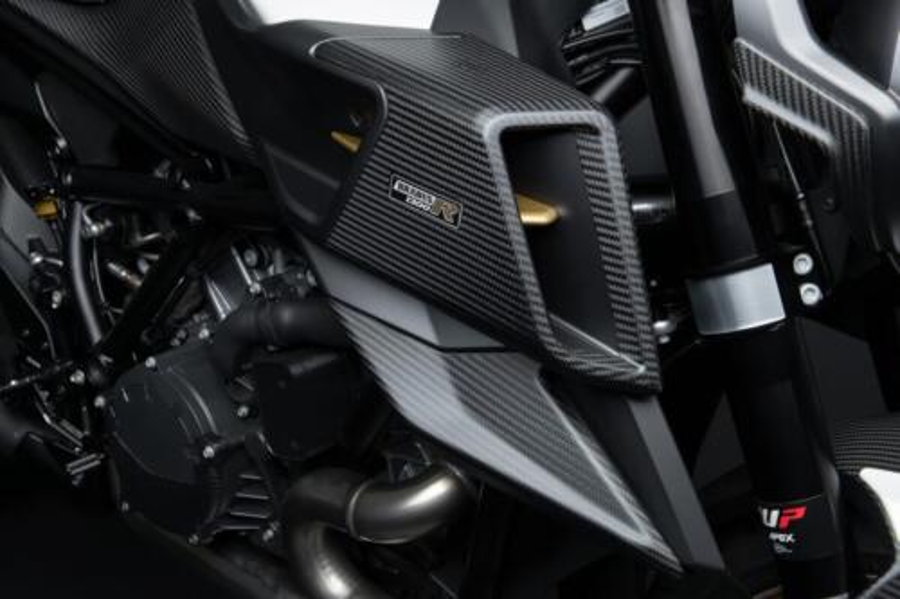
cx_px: 450
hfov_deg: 39.6
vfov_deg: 27.0
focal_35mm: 50
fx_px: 1250
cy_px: 300
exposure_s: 1/200
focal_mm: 50
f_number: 13
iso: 250
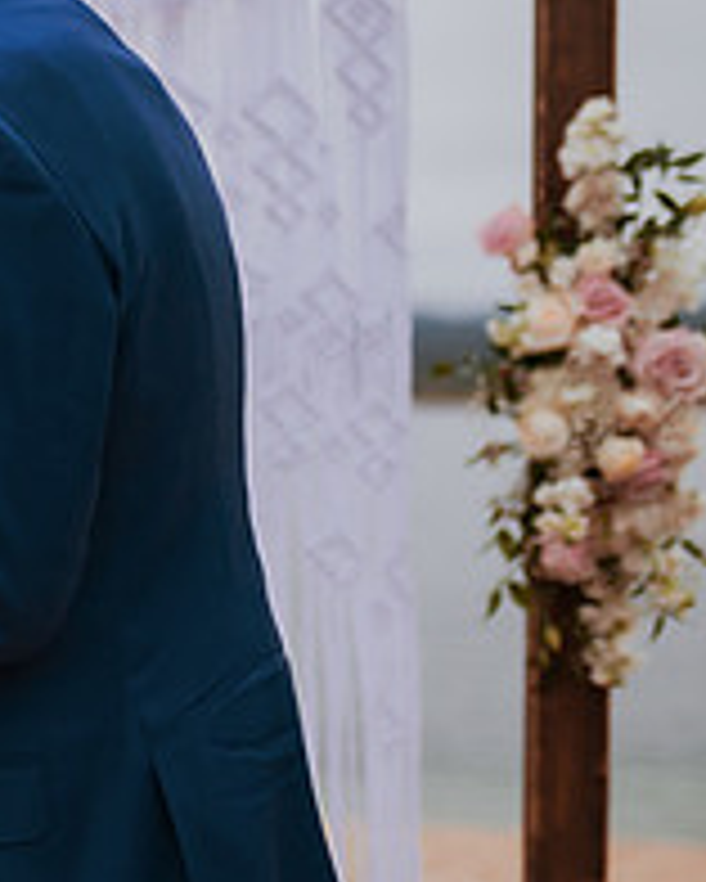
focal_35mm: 98
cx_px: -499
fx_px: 2558
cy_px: 216
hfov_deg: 14.2
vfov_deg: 19.4
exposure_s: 1/4000
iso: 500
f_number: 1.4
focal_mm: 35
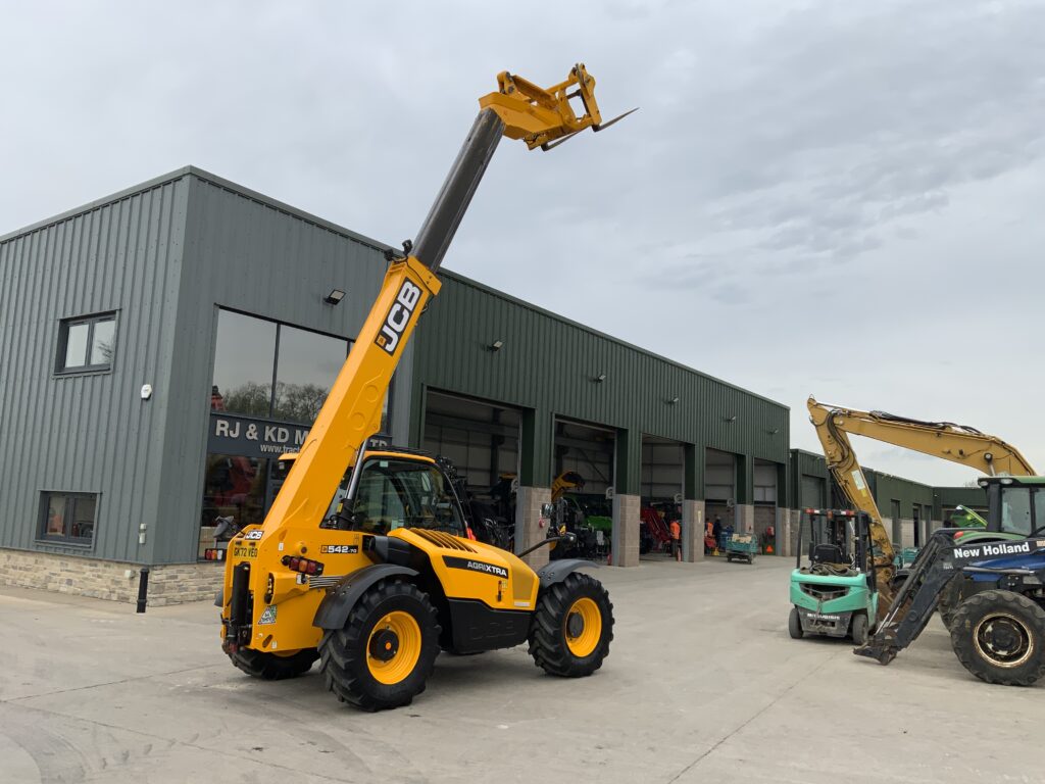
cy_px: 392
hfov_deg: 61.7
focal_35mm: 29
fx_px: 875
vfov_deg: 48.2
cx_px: 522
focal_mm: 3
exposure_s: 1/1577
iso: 16
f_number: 1.8
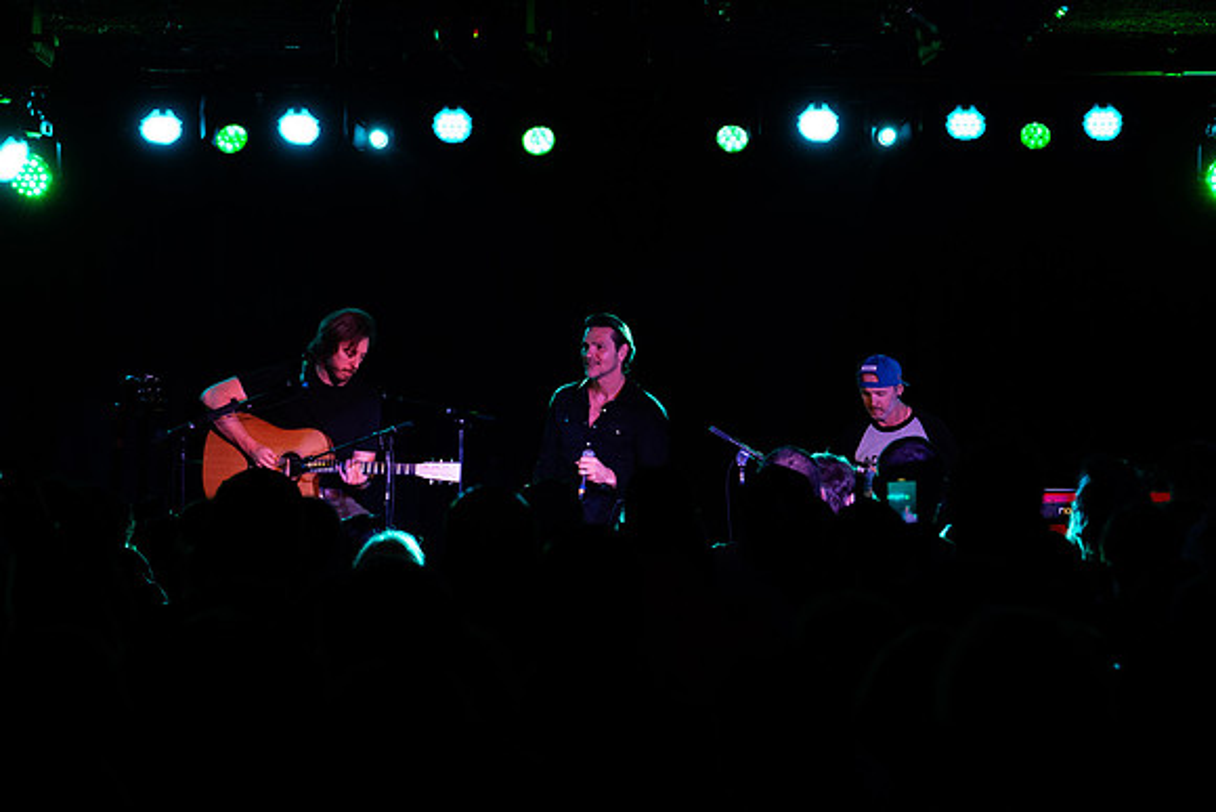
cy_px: 395
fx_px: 3941
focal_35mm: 117
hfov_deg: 17.5
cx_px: 584
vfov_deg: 11.8
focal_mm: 70
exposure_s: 1/160
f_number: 3.5
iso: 3200
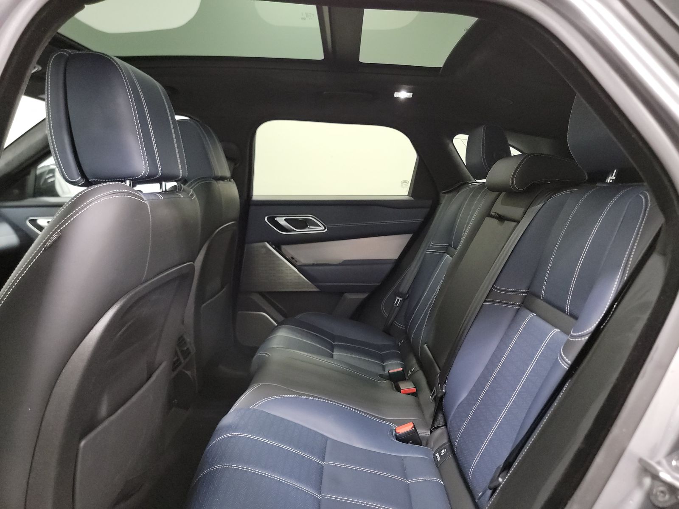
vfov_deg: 56.8
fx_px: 471
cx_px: 340
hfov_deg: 71.6
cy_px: 254
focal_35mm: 24
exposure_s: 1/59
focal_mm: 6.7
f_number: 1.8
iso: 1687
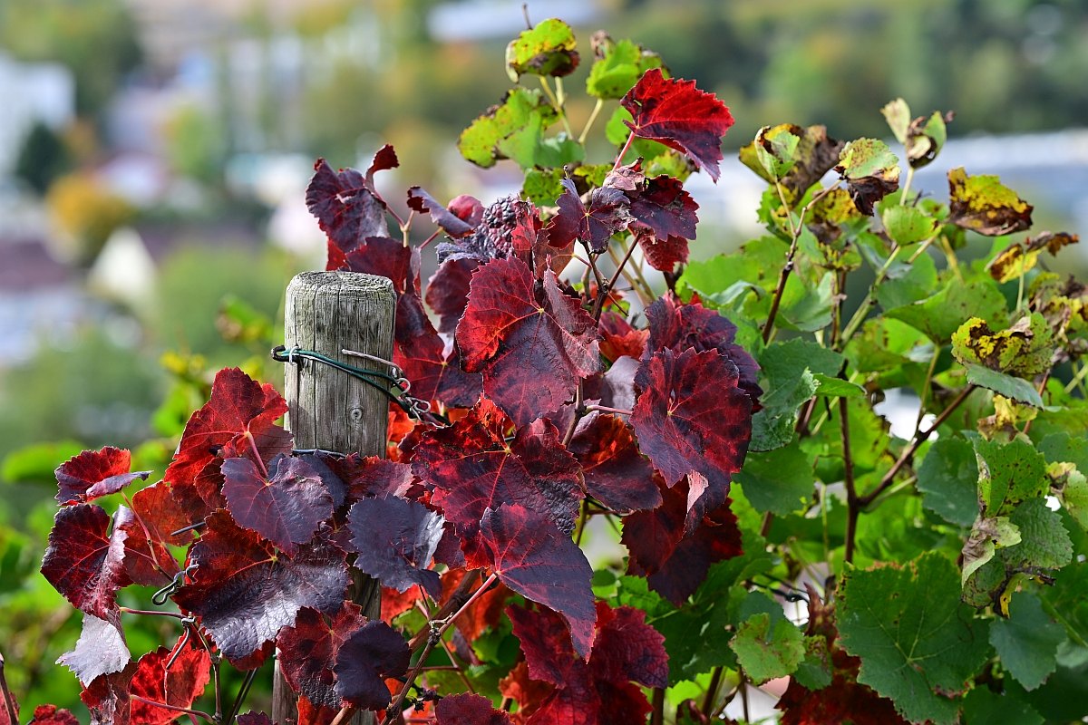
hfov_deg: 15.2
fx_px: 4080
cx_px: 544
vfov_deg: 10.2
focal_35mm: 135
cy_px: 362
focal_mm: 135
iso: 110
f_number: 5.6
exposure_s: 1/160
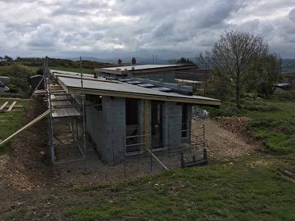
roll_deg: +0.1
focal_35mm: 29
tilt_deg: -10.5
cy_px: 110
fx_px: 247
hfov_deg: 61.7
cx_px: 148
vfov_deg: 48.2
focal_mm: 4.15
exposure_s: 1/2079
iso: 25
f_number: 2.2
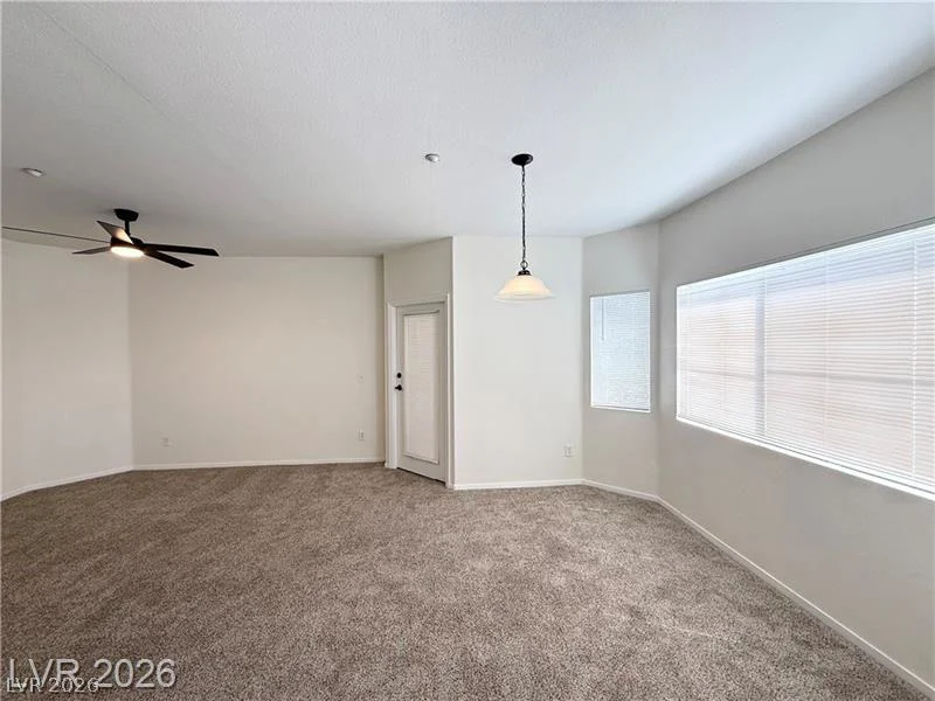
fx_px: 378
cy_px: 350
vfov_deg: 85.7
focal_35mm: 14
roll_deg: +0.4
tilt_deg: -1.1
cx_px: 468
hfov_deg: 102.1
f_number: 2.2
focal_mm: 2.22
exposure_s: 1/126
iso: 50
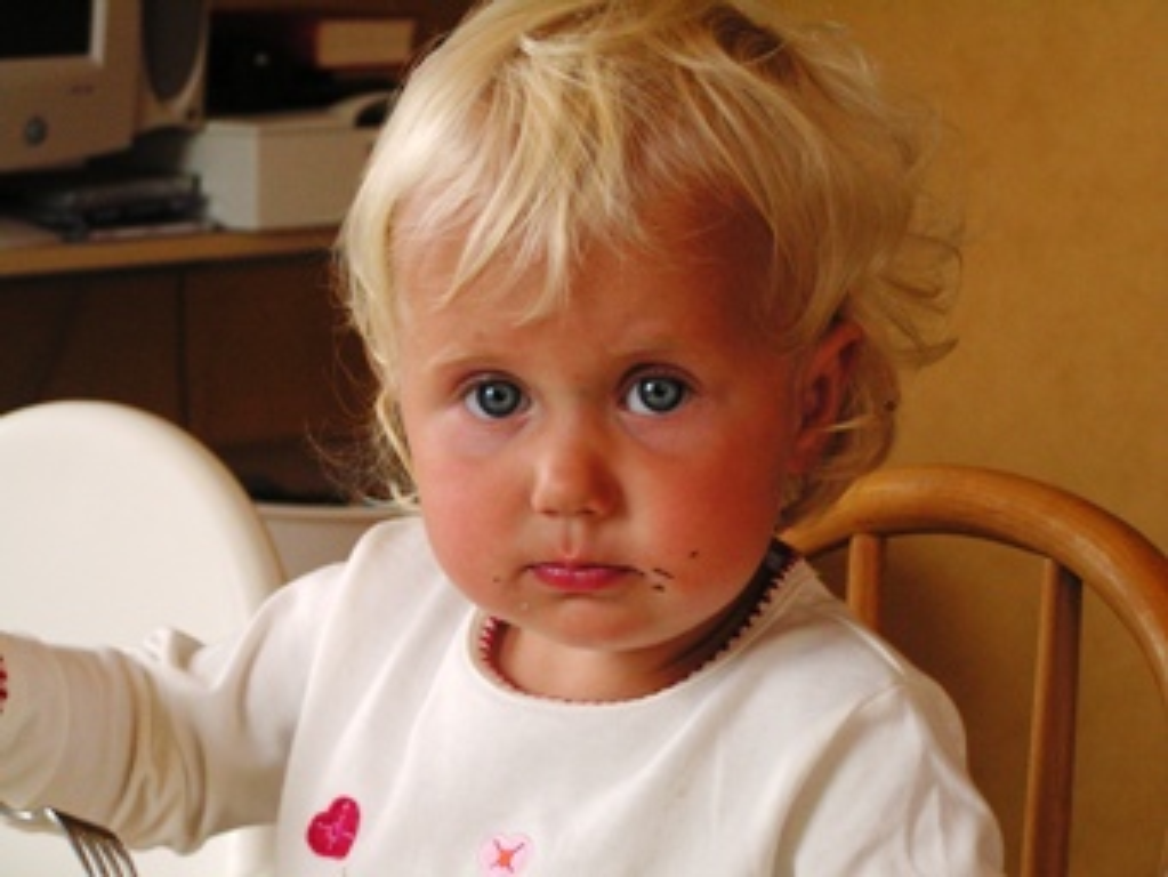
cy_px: 438
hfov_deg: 18.7
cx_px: 584
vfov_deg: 14.1
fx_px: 3544
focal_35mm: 105
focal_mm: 17.5
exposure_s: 1/100
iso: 160
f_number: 3.2
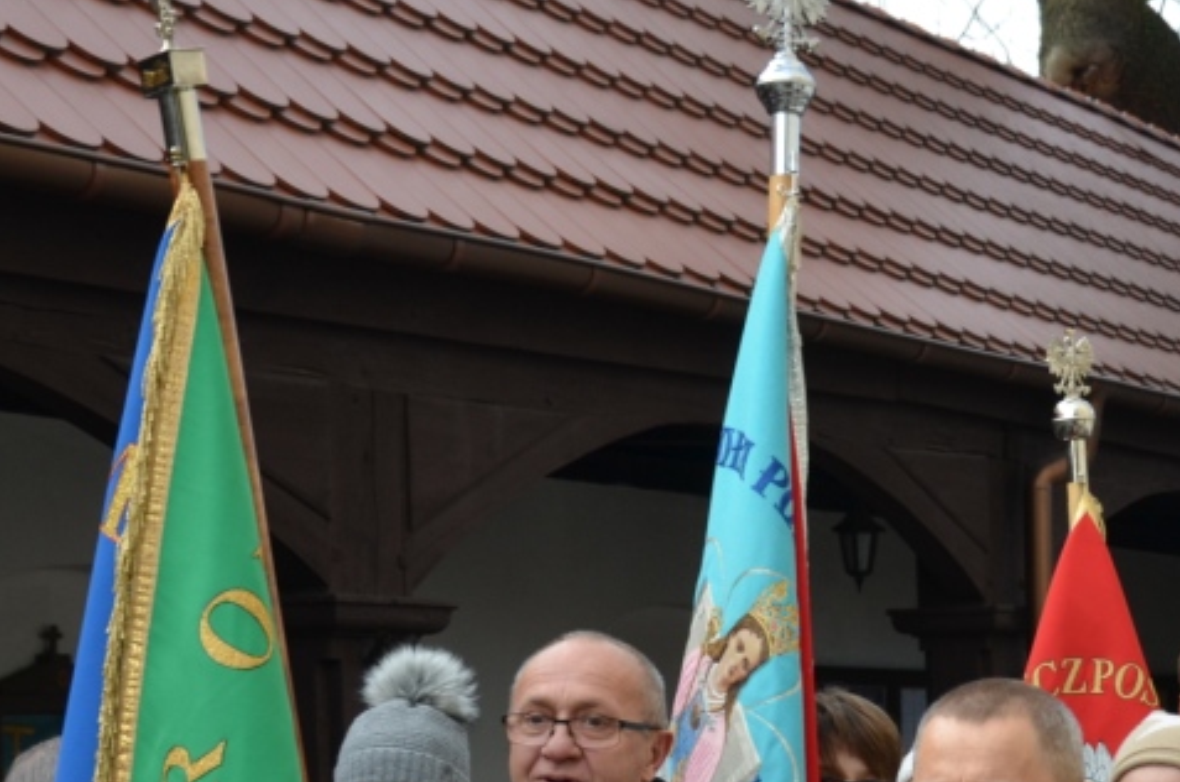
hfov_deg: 19.6
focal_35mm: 103
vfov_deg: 13.1
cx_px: 1024
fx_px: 3369
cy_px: 782
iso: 280
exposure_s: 1/125
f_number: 5.6
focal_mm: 32
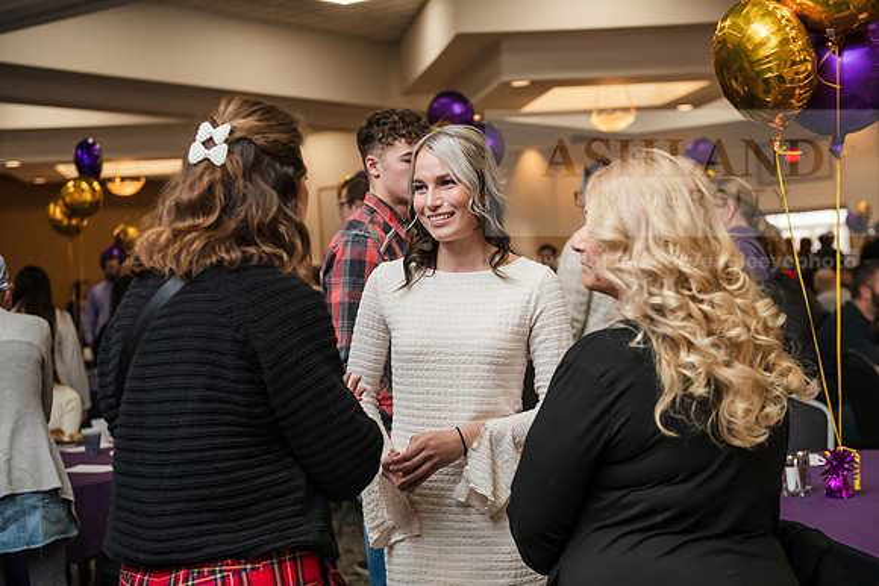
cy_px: 293
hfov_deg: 35.6
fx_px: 1368
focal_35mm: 56
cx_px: 440
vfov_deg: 24.2
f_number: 3.5
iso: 1600
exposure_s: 1/200
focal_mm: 56
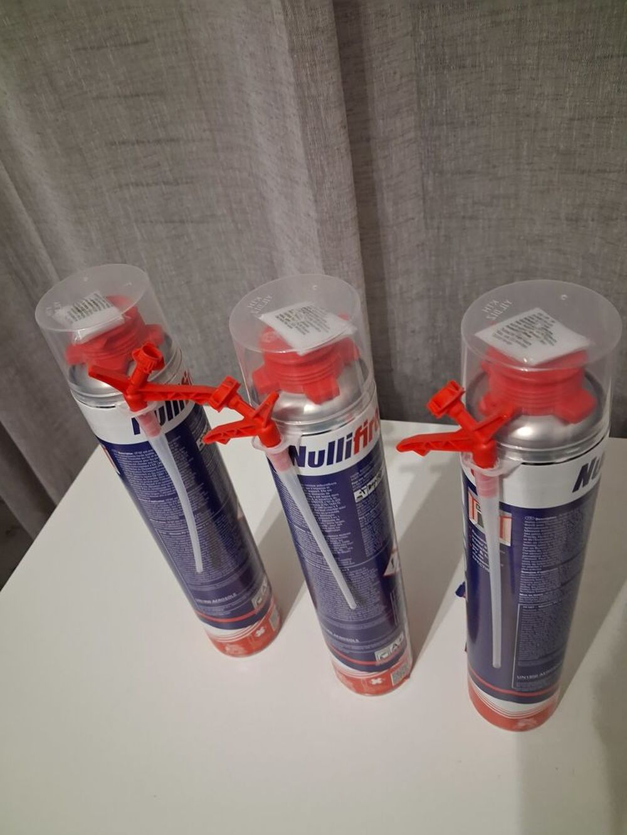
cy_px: 418
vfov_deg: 65.3
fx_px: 652
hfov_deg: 51.4
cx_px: 314
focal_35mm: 27
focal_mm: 4
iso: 500
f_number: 1.8
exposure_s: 1/24
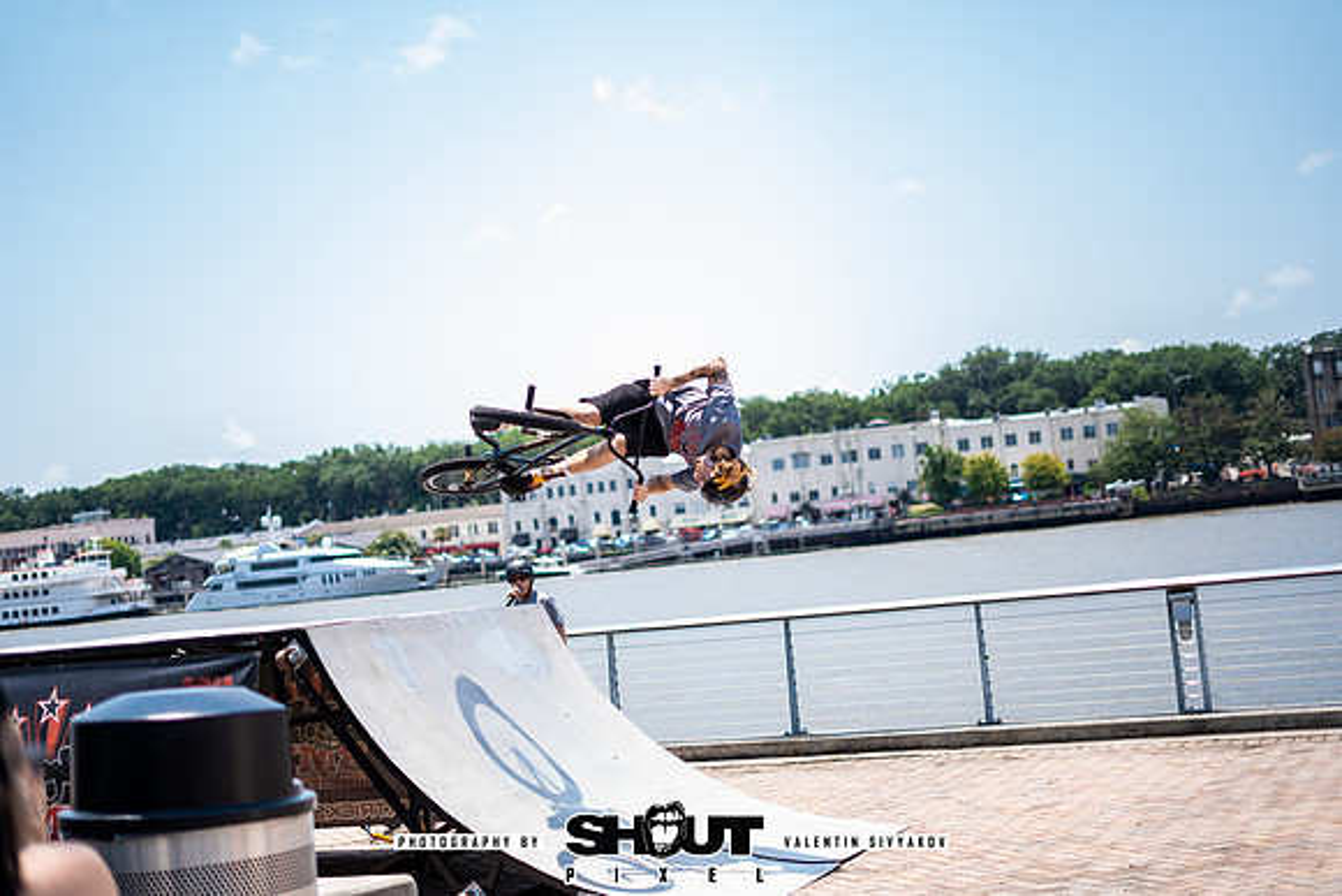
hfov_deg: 39.6
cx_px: 671
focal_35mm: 50
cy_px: 448
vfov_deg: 27.0
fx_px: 1864
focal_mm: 50
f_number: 1.8
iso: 64
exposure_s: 1/2000
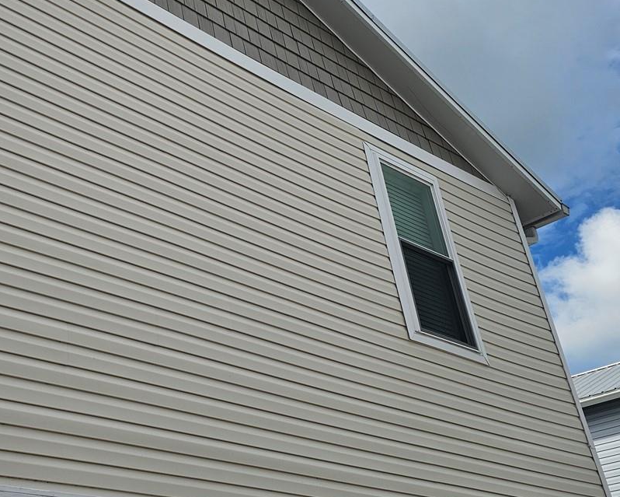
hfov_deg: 39.7
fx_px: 826
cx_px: 135
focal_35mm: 45
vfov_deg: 33.3
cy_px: 185
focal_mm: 6.3
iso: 10
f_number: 1.7
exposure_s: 1/1636
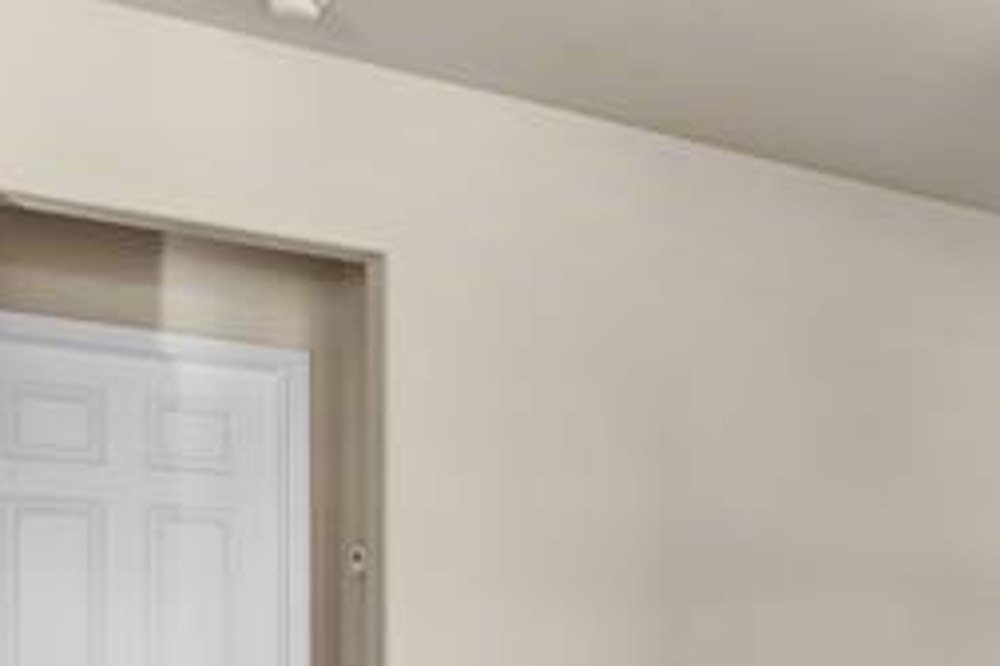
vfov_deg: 21.1
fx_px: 1694
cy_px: 749
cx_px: 1135
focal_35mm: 61
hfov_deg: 29.3
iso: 100
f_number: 8
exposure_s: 1/8
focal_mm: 15
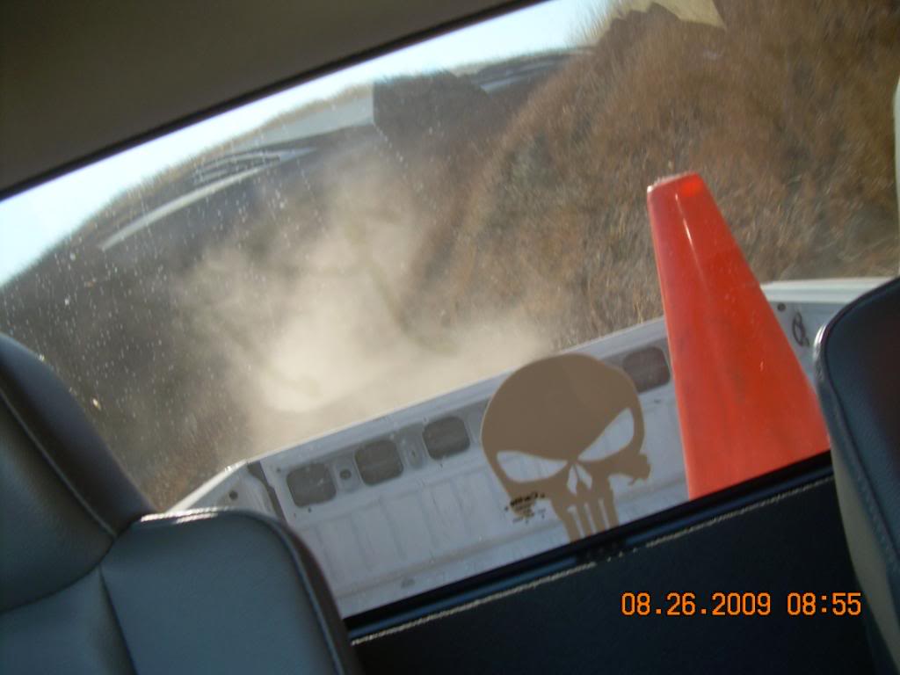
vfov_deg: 37.7
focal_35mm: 38
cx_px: 450
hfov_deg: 49.0
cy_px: 338
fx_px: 988
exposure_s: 1/77.8
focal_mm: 6.3
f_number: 2.8
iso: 50
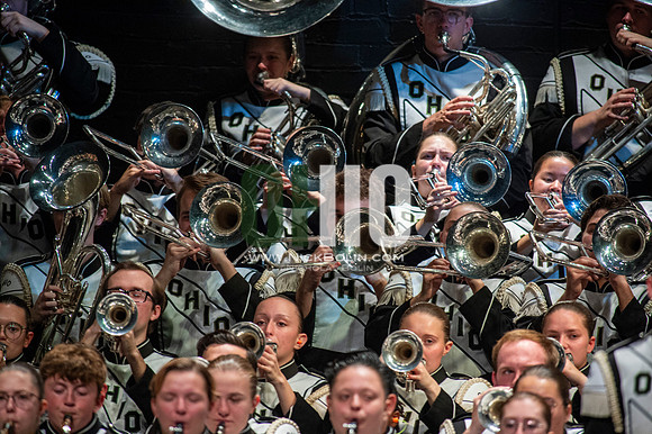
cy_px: 217
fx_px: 10860
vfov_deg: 2.3
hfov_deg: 3.4
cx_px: 326
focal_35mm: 600
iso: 5000
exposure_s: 1/400
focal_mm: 600
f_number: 5.6
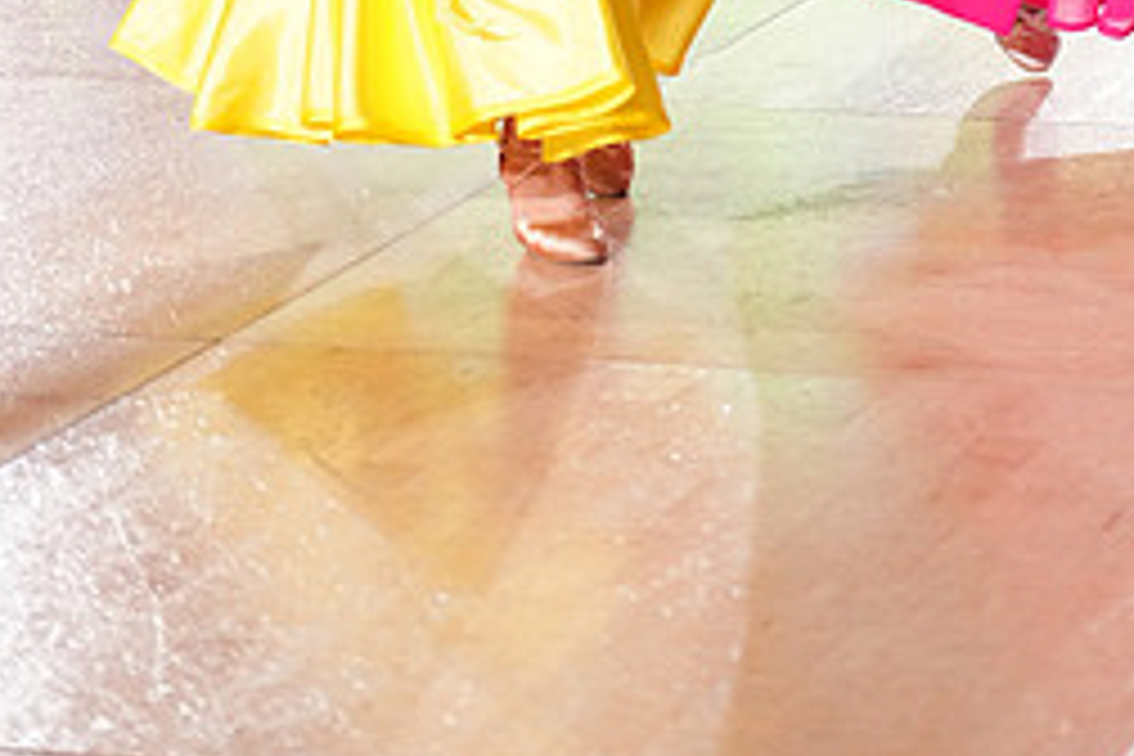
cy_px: -522
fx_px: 5071
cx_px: 817
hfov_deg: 12.7
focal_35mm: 161
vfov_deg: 8.3
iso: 2500
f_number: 2.8
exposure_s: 1/640
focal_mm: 70
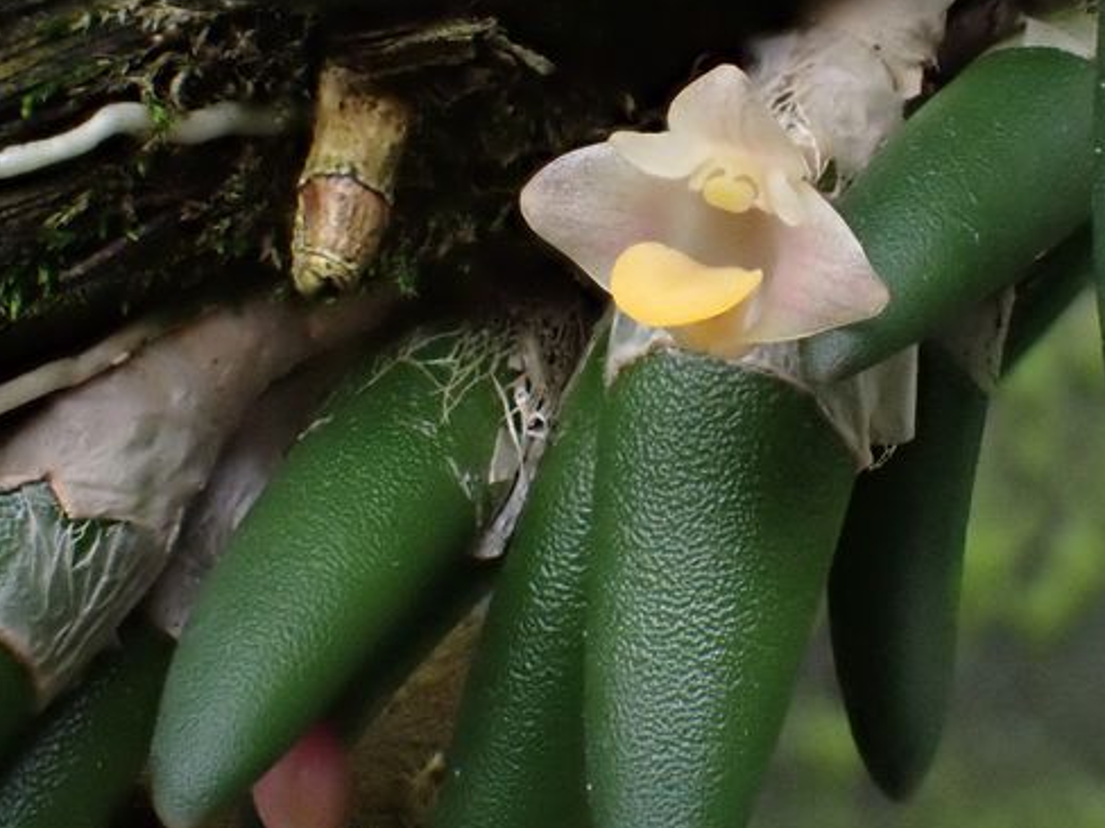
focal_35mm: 82
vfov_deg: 17.9
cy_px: 256
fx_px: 2618
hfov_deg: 23.7
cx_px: 725
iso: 800
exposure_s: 1/100
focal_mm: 9.01
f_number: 4.5
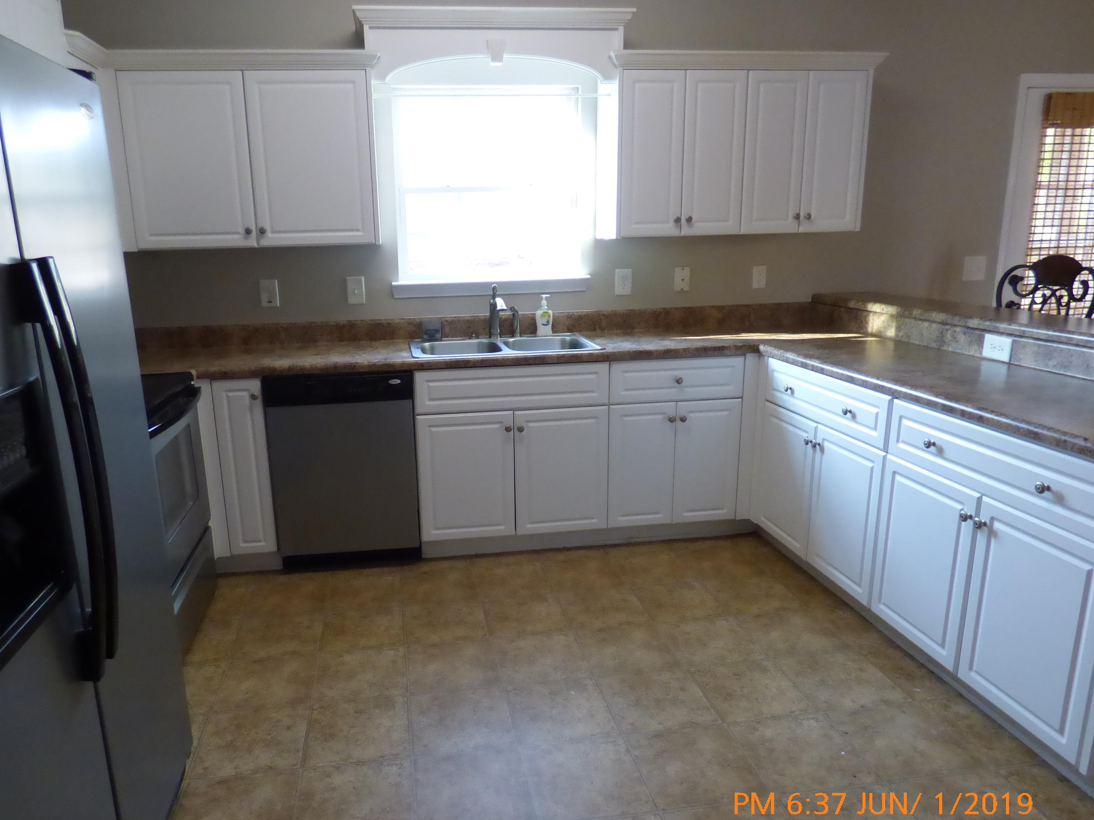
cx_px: 483
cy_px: 426
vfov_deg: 58.9
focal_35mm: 23
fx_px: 727
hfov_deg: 73.6
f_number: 2.8
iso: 500
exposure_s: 1/125
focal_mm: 3.58
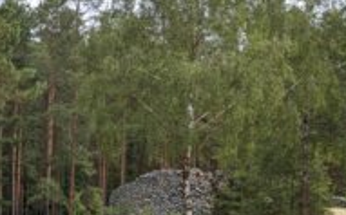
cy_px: 211
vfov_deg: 20.9
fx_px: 565
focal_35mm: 60
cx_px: 34
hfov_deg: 32.3
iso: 51
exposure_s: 1/1560
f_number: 1.73
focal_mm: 4.38
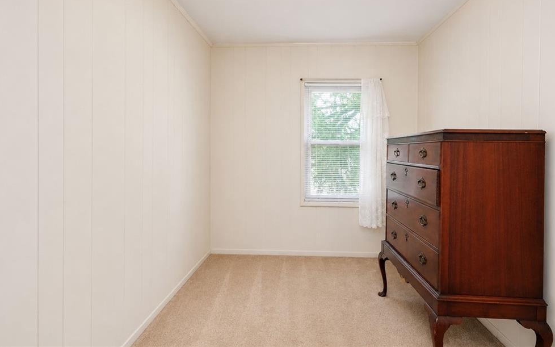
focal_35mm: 16
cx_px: 280
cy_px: 154
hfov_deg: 97.8
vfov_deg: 71.0
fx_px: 242
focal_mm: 10
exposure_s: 1/60
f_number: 7.1
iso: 1600
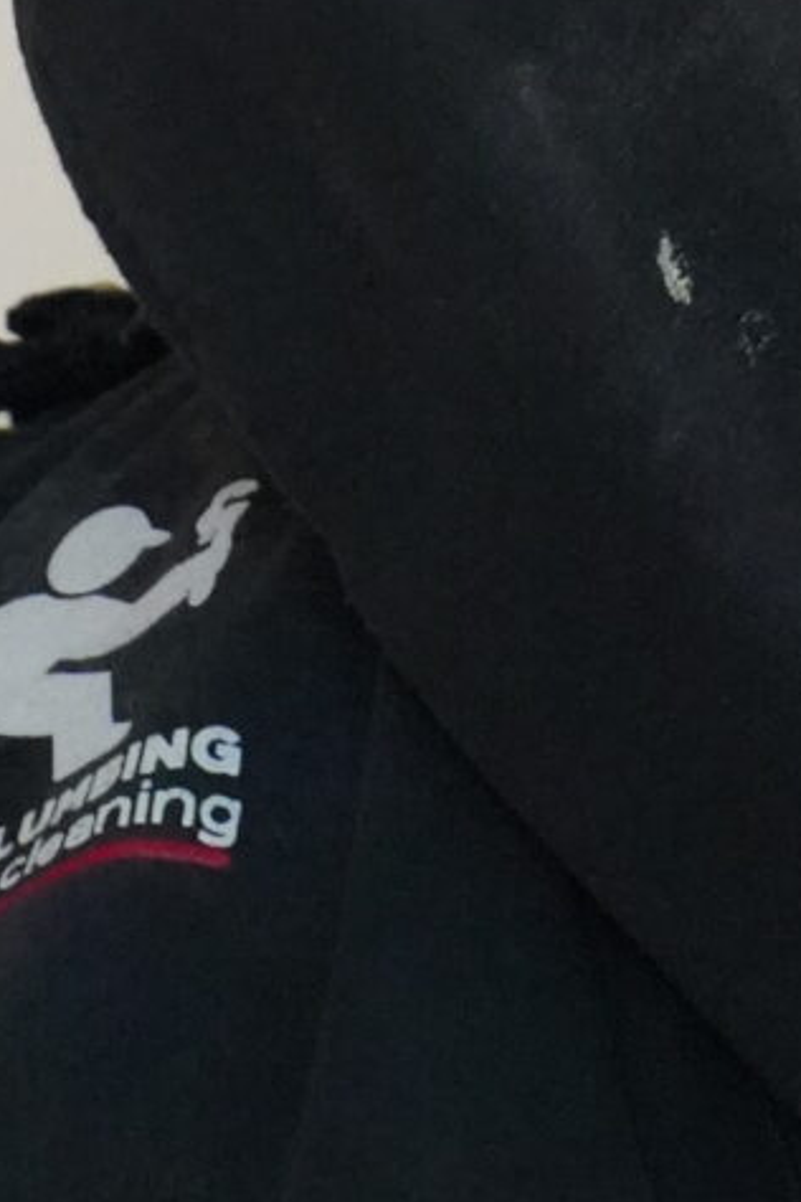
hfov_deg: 4.0
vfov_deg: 5.8
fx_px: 11547
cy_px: -1516
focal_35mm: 346
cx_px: -80
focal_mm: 64
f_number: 5.6
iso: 12800
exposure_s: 1/60
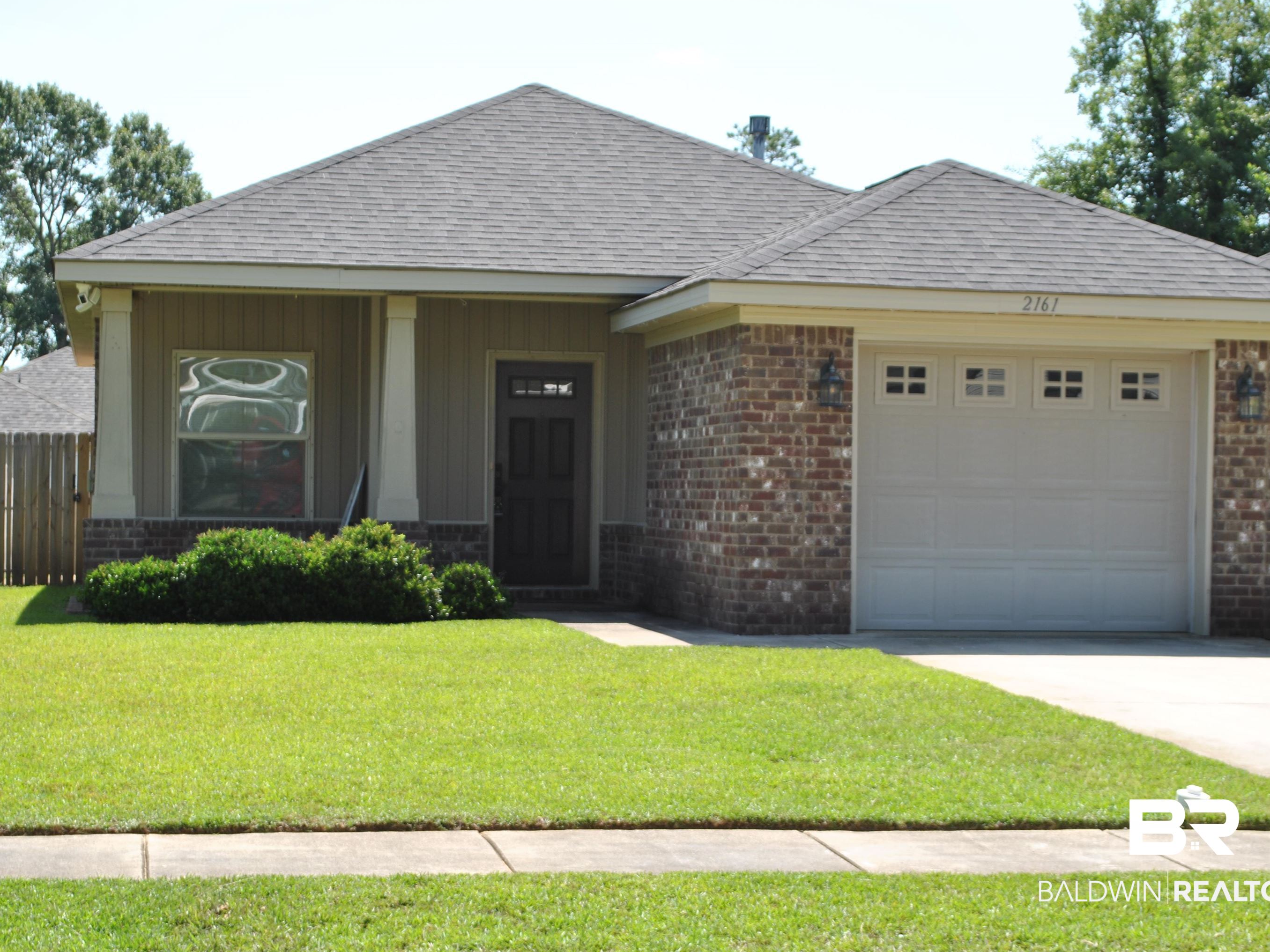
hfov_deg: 27.0
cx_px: 644
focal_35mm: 72
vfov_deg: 20.4
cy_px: 474
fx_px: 2641
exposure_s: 1/200
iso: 100
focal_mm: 44
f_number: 7.1
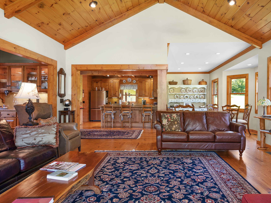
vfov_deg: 58.9
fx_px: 180
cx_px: 153
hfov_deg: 73.6
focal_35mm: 23
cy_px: 102
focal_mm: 21
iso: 250
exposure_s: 1/4
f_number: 8
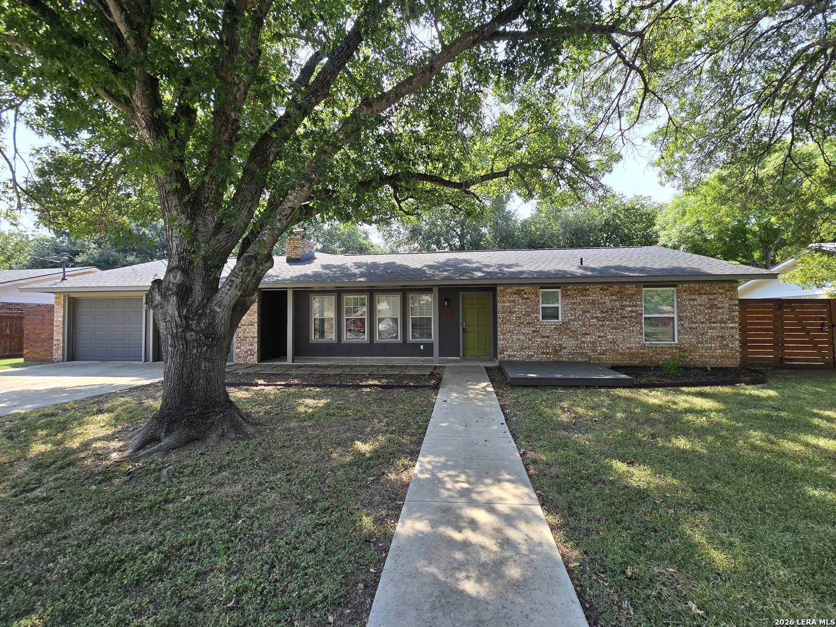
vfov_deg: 89.9
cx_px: 418
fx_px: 314
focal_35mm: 13
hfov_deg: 106.2
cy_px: 314
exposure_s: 1/371
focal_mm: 2.2
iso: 50
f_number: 2.2
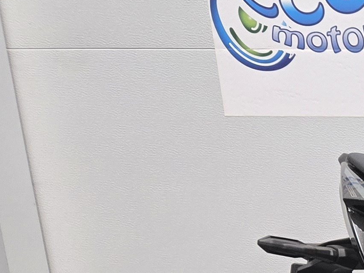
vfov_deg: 12.8
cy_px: 451
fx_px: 1136
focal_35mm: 108
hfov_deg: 14.6
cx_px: 759
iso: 400
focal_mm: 5.4
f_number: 1.8
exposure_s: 1/120
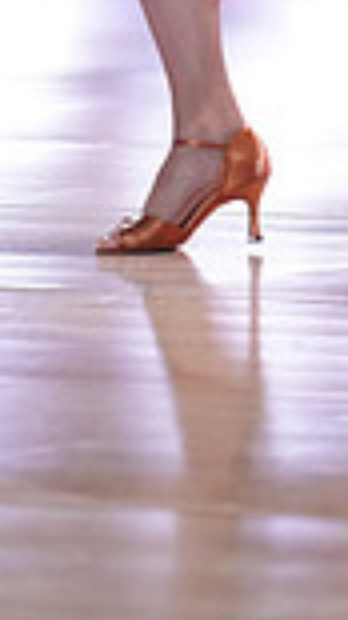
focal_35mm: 782
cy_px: -496
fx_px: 12849
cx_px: 130
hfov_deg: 1.6
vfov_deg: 2.8
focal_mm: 200
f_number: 2.8
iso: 2000
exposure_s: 1/400
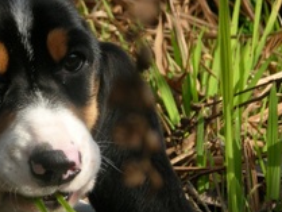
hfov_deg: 8.3
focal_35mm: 237
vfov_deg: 6.3
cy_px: 158
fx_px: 1932
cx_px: 42
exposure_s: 1/257
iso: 50
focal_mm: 20.4
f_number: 5.1
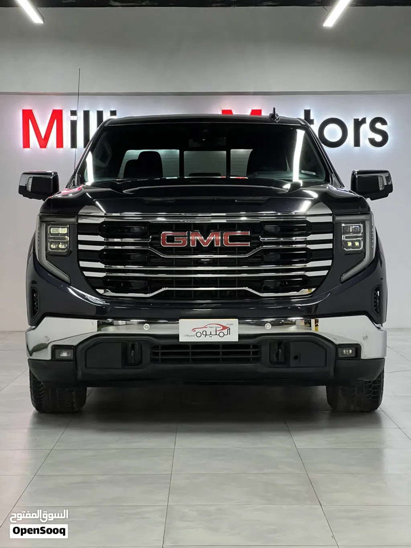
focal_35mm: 77
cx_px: 206
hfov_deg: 19.1
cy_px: 274
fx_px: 1219
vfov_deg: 25.3
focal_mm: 9
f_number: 2.8
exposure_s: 1/60
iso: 640
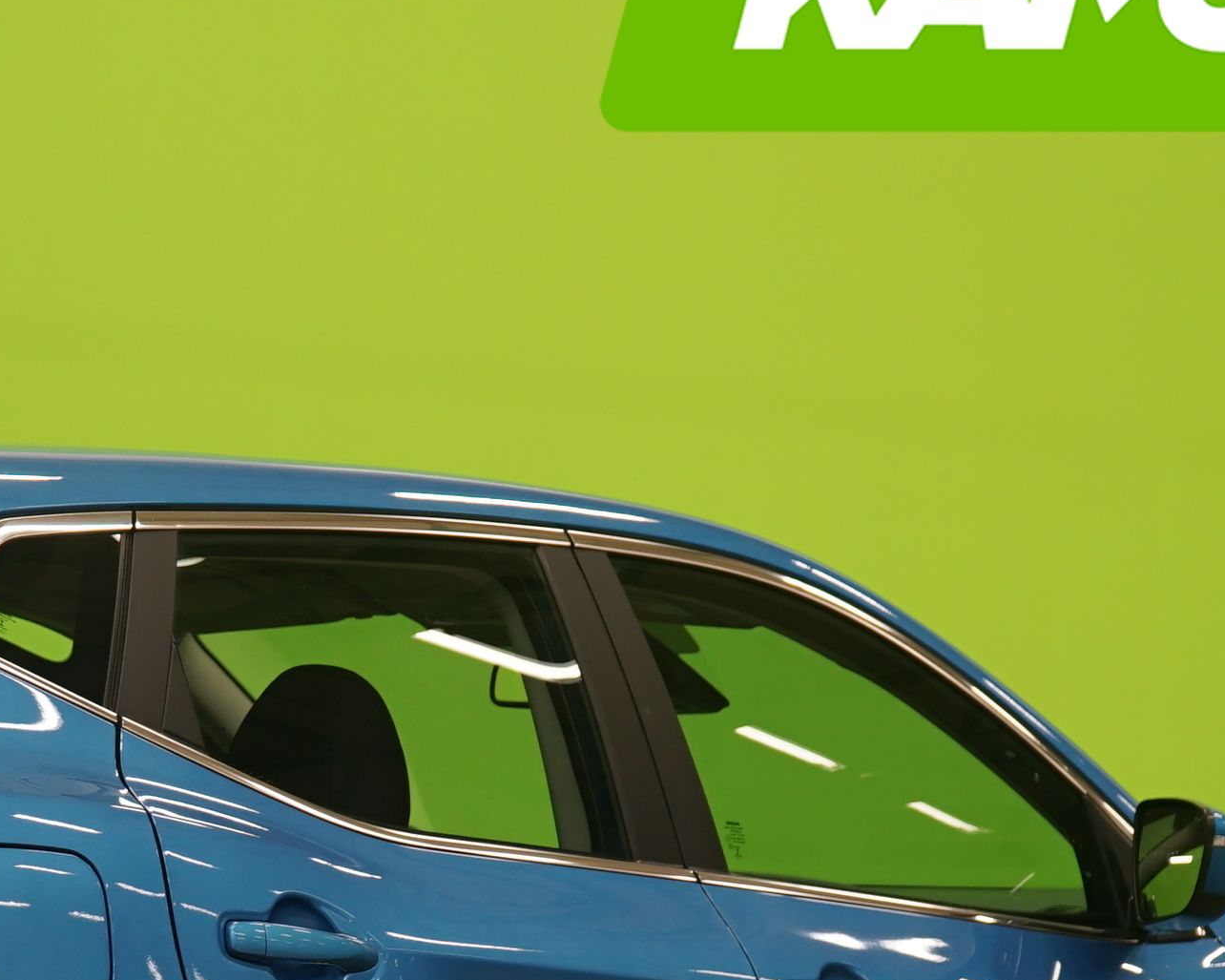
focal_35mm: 141
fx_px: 5112
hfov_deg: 13.5
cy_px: 941
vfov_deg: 10.9
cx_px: 128
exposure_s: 1/10
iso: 400
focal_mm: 49
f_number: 5
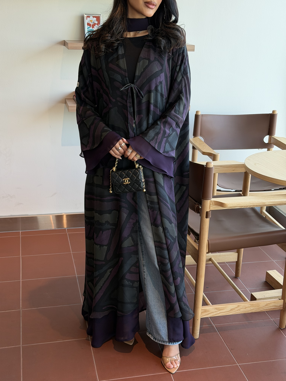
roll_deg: -1.6
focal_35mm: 48
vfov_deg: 39.7
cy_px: 190
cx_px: 143
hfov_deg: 30.3
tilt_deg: -18.6
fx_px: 529
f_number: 1.78
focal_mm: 6.76
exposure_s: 1/143
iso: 64
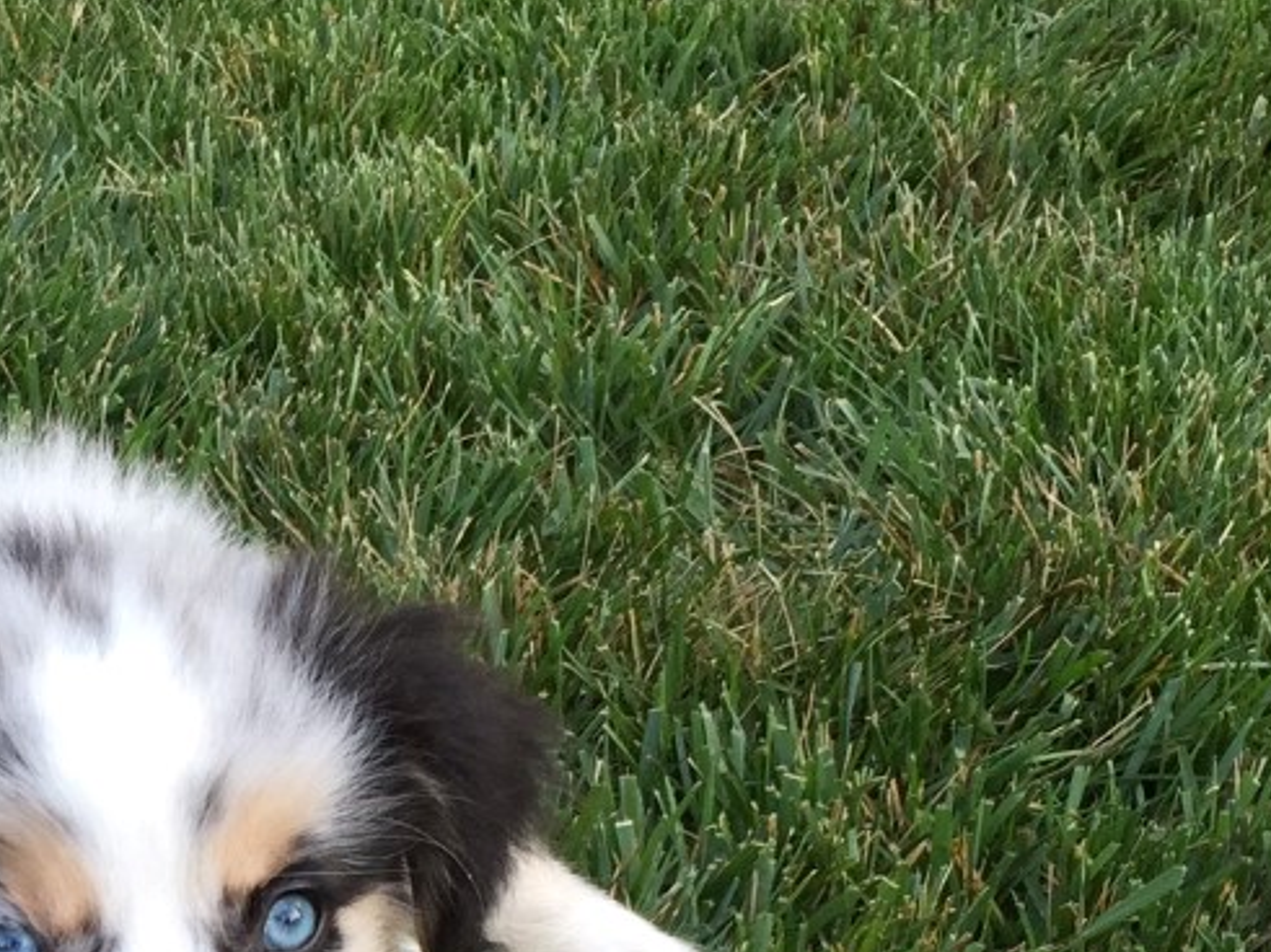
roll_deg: -1.1
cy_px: 1058
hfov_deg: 22.3
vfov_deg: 16.8
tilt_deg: -32.7
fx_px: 3120
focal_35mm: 85
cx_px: 62
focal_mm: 4.15
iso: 40
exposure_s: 1/120
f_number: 2.2
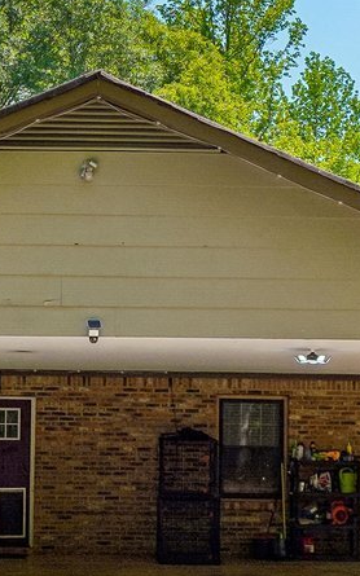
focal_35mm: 75
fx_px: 1178
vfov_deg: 27.4
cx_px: 126
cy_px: 345
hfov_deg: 17.3
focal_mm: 16
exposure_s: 1/800
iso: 50
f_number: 5.6
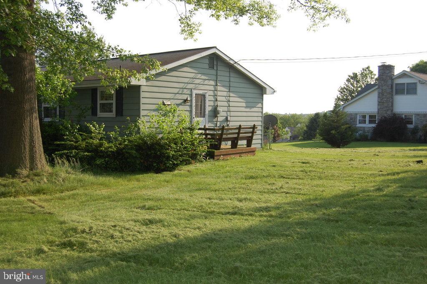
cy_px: 142
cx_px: 214
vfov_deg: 34.2
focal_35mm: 39
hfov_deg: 49.6
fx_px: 462
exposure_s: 1/500
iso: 250
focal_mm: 26
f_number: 5.6
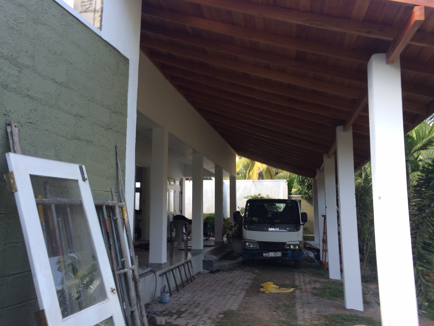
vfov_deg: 48.2
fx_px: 364
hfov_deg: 61.7
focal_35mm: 29
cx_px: 217
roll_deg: +0.4
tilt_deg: +1.1
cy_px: 163
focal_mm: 4.15
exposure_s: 1/175
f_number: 2.2
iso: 32
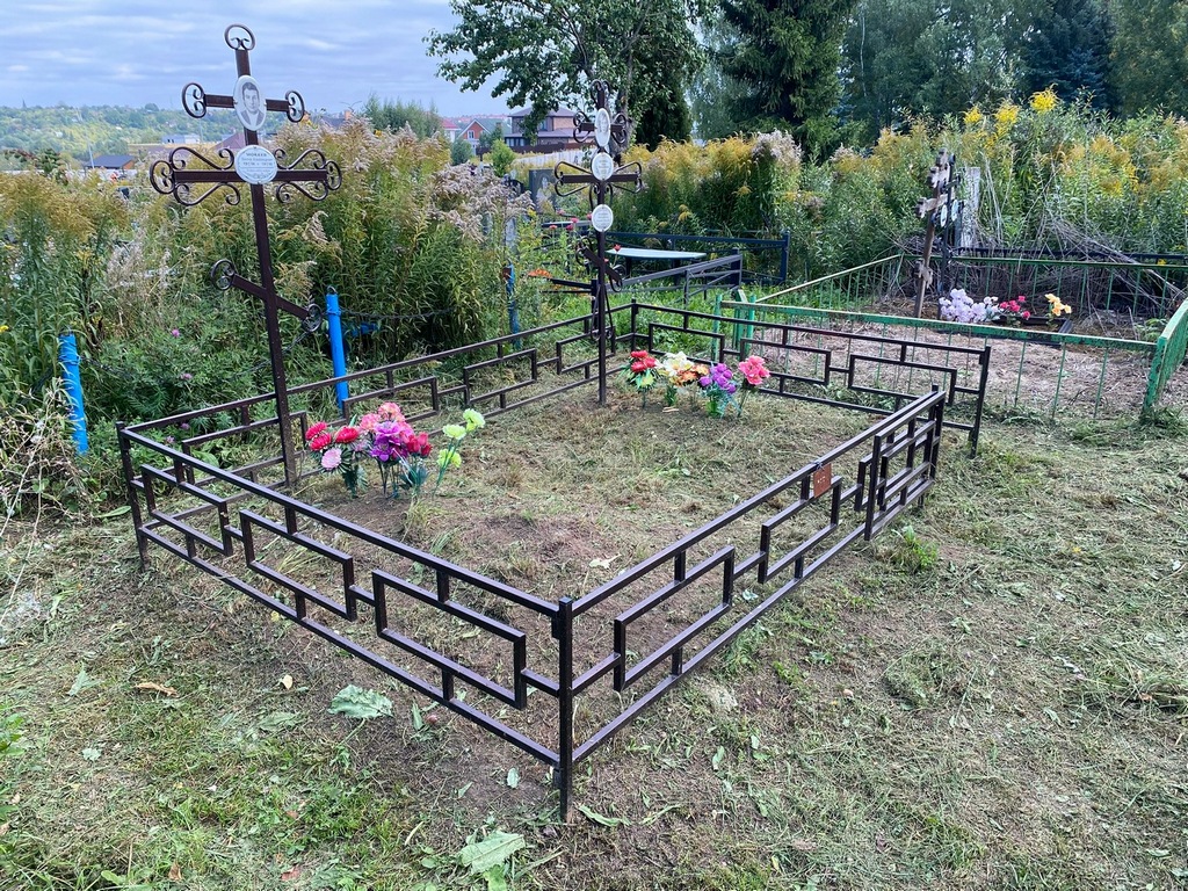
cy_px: 446
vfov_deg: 53.1
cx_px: 594
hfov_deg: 67.3
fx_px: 892
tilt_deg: -18.7
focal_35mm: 26
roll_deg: +0.3
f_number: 1.8
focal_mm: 4.25
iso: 32
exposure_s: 1/283
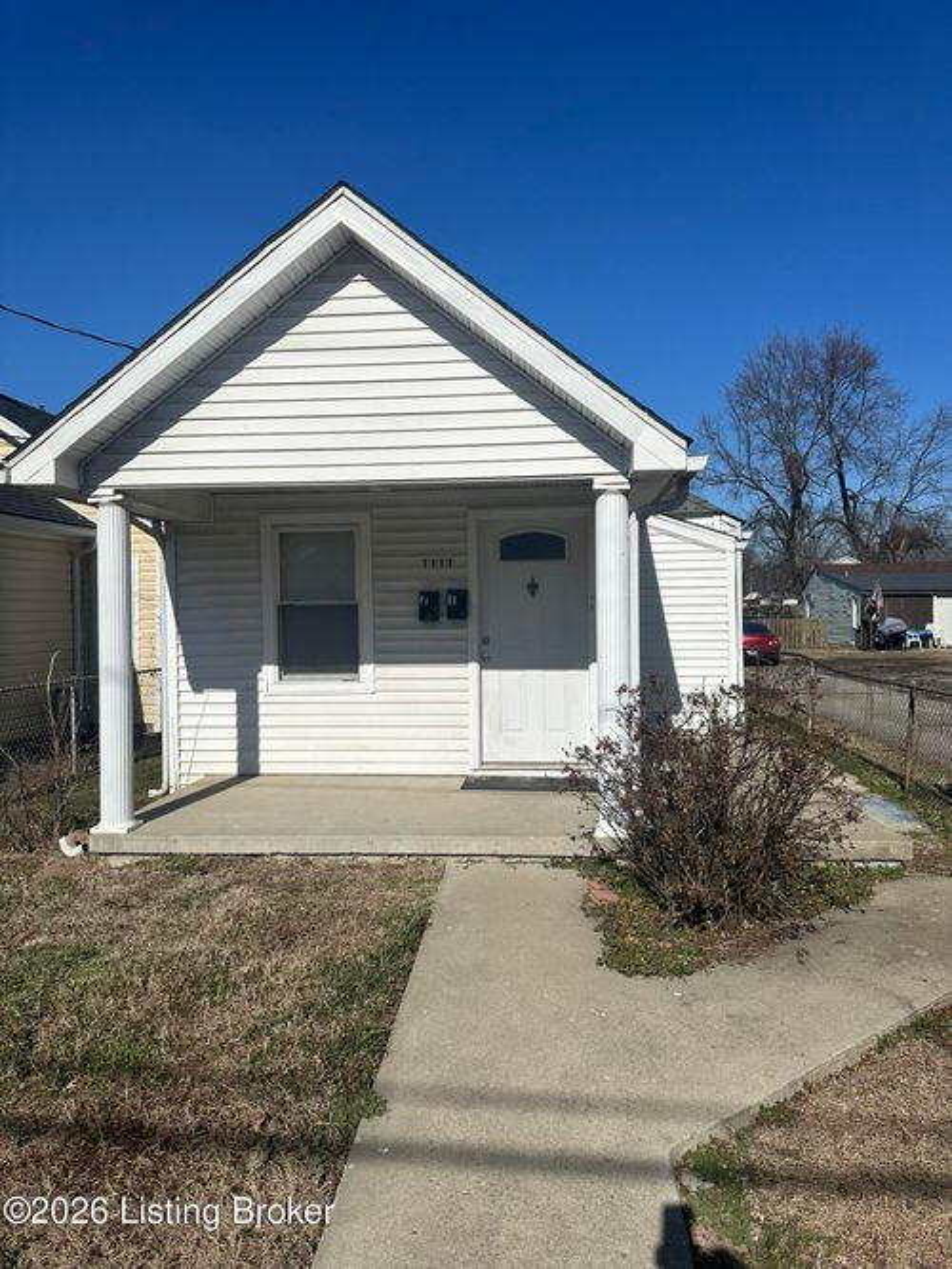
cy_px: 634
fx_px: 880
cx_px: 476
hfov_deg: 56.8
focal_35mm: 24
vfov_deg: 71.6
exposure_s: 1/13699
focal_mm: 6.86
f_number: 1.78
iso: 80
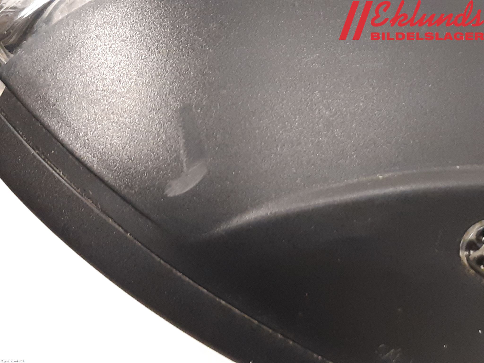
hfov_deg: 67.3
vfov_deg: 53.1
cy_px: 182
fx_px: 364
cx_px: 242
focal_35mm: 26
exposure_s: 1/25
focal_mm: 3.93
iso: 250
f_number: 1.7
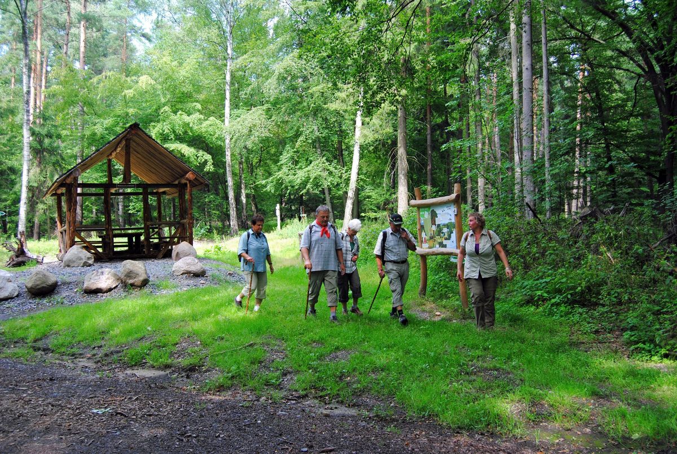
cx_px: 338
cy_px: 227
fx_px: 621
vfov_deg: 40.1
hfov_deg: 57.2
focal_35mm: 33
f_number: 5.6
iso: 200
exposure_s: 1/100
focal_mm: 22
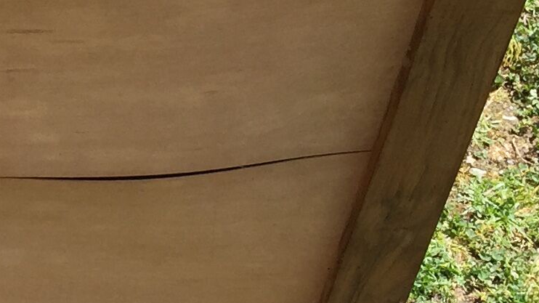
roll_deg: -2.4
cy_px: 29
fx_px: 1986
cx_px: -318
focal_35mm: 139
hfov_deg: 14.2
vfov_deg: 8.7
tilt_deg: -43.1
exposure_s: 1/775
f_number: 2.2
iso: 32
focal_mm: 4.15
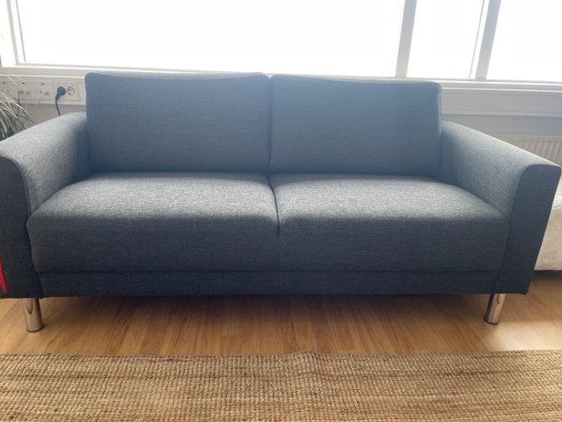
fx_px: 438
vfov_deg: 51.3
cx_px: 274
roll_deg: -2.1
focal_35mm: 27
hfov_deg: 65.3
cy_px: 217
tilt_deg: -21.6
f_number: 1.6
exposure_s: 1/106
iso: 125
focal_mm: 4.2
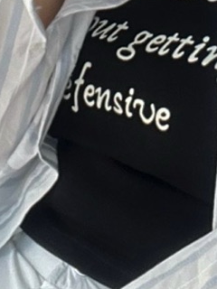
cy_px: -360
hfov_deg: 7.7
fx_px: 1605
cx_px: 170
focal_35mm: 192
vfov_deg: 9.4
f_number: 2.2
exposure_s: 1/146
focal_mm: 2.71
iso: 25
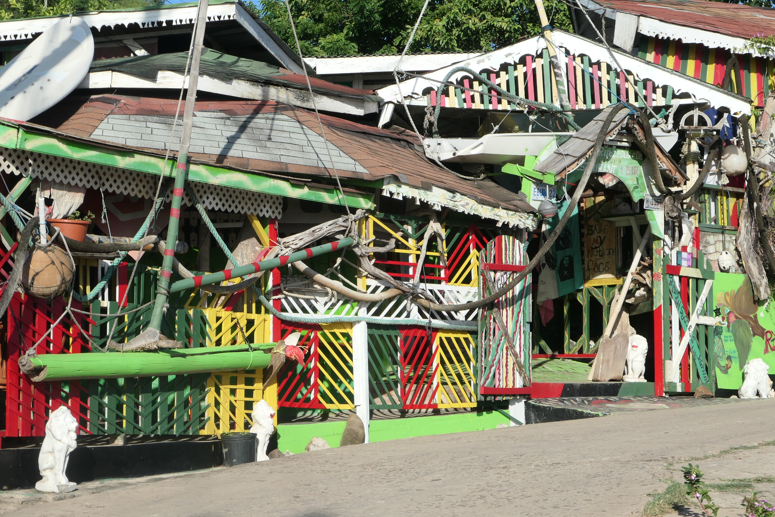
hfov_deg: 23.6
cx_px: 388
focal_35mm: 86
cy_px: 254
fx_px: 1851
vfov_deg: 15.9
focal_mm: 24.2
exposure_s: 1/1000
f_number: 5.6
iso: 200
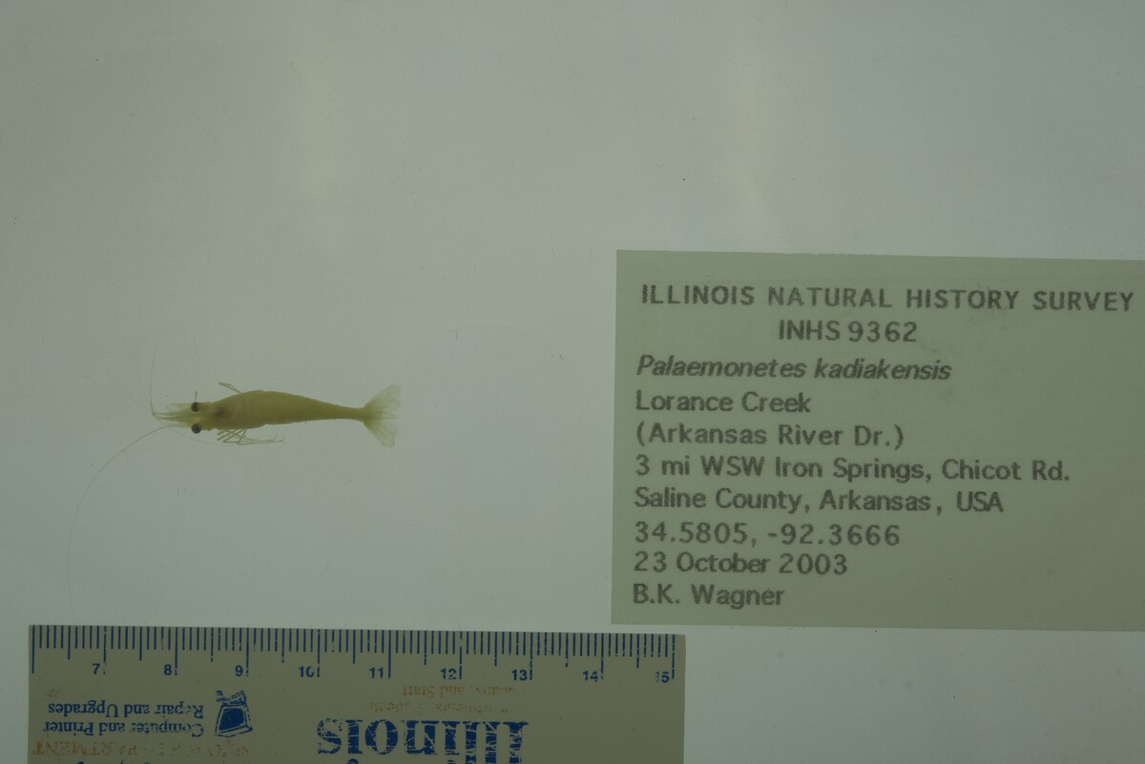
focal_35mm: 60
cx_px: 572
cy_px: 382
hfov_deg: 33.4
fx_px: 1909
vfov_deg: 22.6
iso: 50
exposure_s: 1/125
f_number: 9
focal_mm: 60
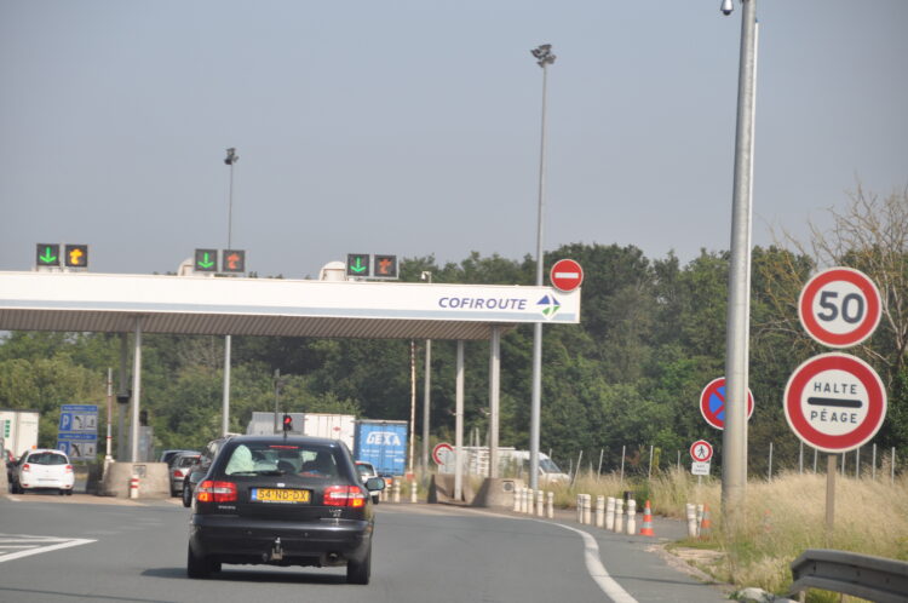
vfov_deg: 8.1
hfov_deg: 12.2
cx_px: 454
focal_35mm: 168
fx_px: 4232
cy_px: 302
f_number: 6.3
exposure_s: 1/640
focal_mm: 112
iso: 200
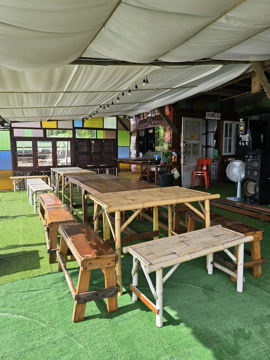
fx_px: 239
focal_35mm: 23
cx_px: 135
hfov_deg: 58.9
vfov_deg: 73.9
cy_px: 180
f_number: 1.7
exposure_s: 1/189
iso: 12
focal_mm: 6.3
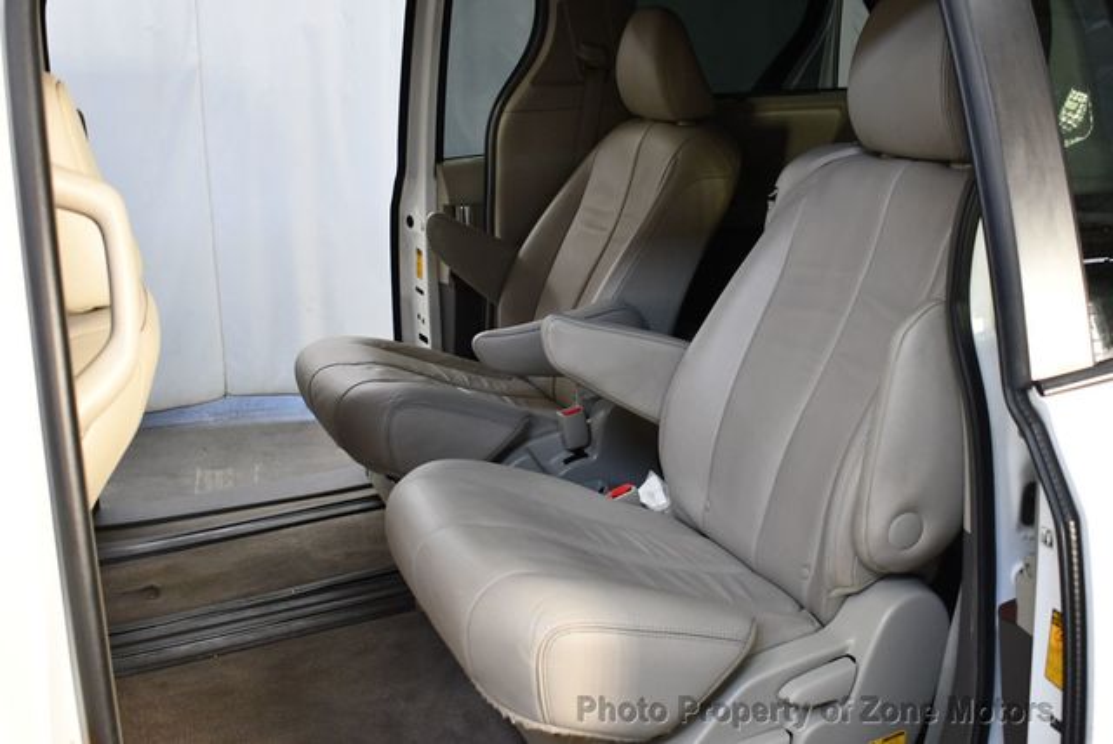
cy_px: 372
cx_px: 556
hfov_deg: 48.4
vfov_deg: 33.5
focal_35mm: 40
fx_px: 1238
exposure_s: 1/160
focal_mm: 20
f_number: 3.5
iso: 800
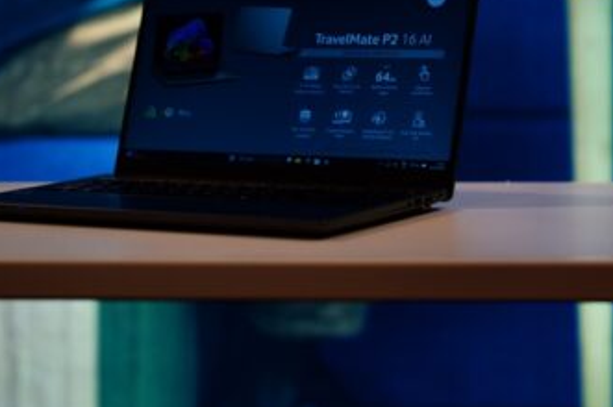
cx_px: 307
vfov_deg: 12.9
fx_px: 1786
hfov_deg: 19.5
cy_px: 31
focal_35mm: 105
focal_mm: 50
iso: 320
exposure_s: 1/60
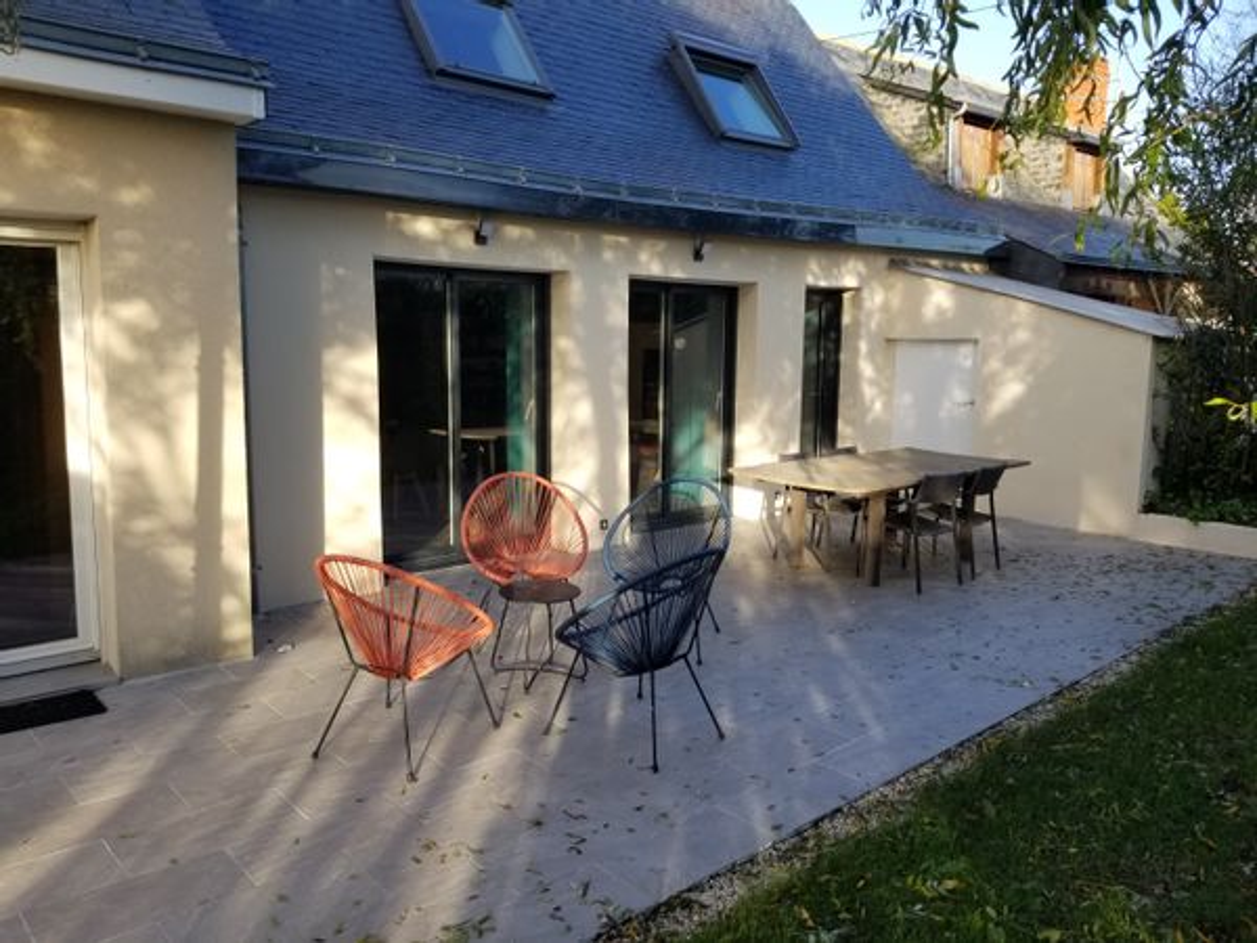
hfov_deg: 67.3
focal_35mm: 26
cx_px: 628
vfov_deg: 53.1
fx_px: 944
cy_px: 472
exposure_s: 1/491
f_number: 1.7
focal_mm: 4.25
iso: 50
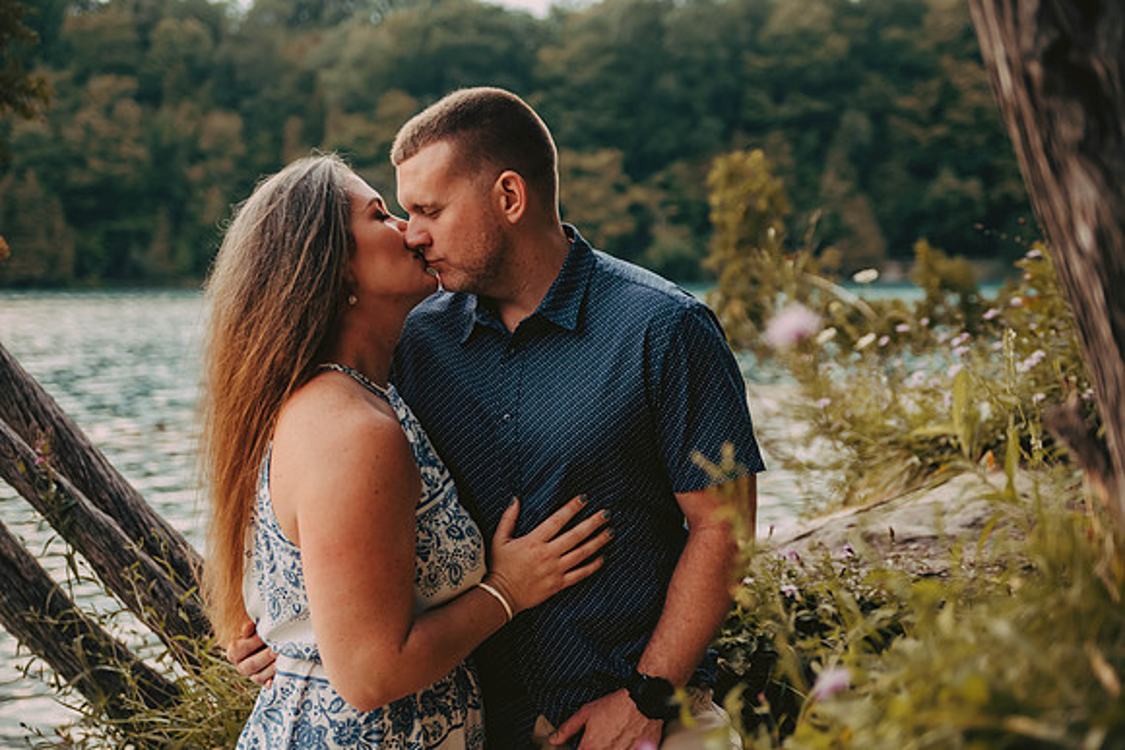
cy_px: 375
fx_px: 1625
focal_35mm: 52
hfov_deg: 38.2
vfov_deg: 26.0
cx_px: 562
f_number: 2.8
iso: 640
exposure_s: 1/400
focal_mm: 52
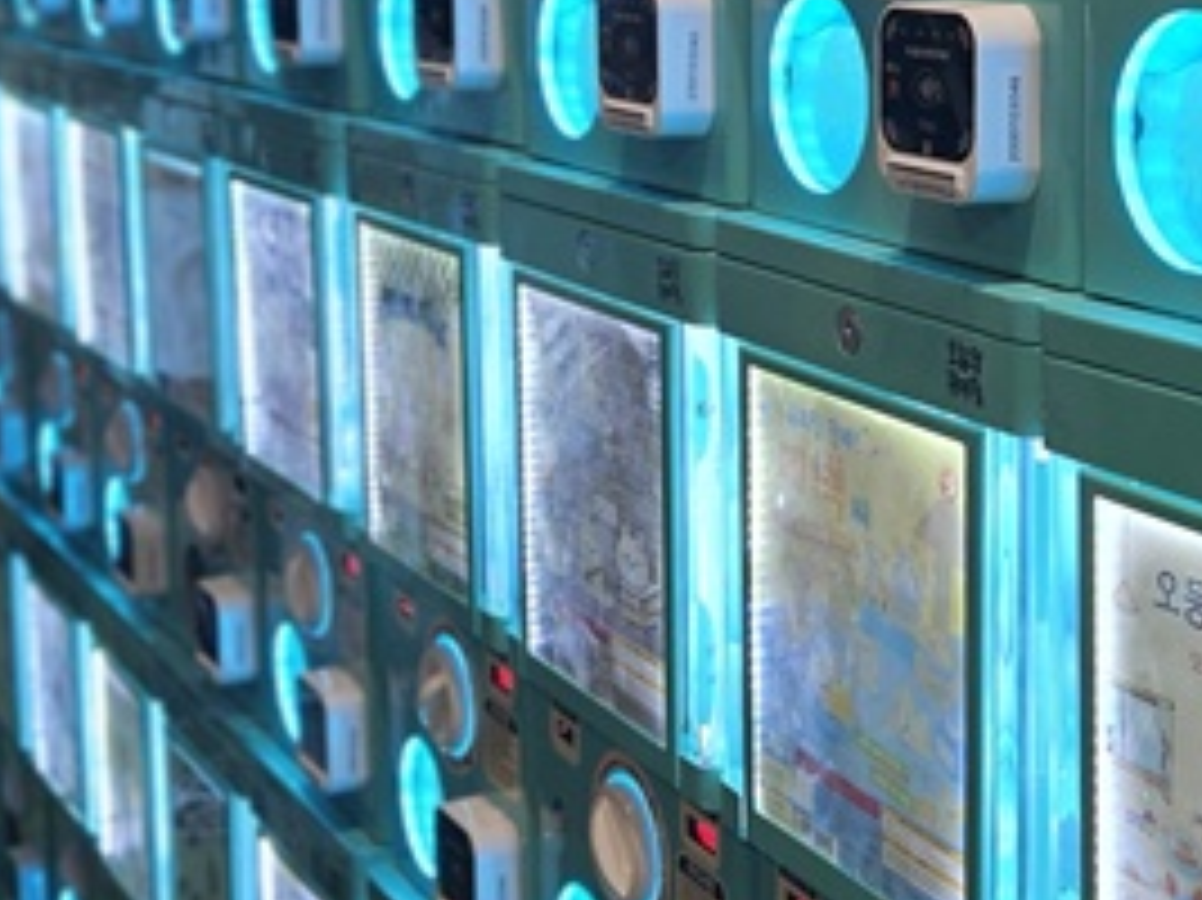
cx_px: 770
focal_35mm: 69
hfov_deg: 28.0
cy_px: 238
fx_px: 2395
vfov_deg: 21.1
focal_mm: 5.4
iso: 64
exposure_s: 1/208
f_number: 1.8
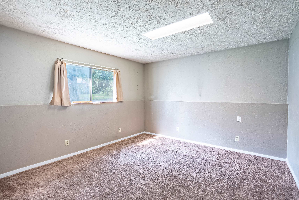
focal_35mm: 16
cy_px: 100
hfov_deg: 96.7
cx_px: 150
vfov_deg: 73.8
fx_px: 133
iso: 400
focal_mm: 16
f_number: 8
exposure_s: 1/125
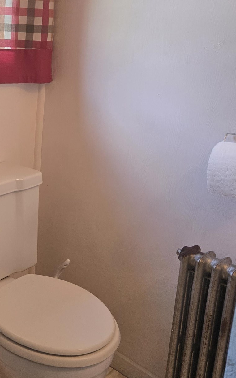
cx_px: -4
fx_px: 473
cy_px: 153
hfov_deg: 26.4
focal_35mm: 46
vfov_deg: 43.3
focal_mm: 5.4
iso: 200
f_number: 1.8
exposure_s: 1/120
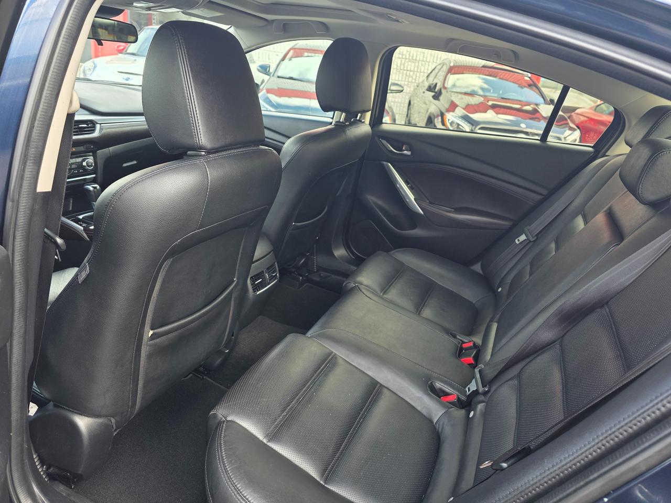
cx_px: 336
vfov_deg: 58.9
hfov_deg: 73.9
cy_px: 252
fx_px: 446
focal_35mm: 23
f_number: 1.7
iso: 64
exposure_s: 1/180
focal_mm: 6.3
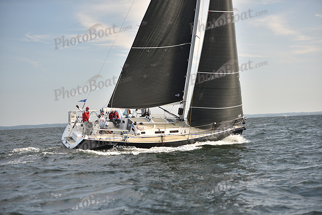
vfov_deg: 14.4
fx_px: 850
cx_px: 161
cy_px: 108
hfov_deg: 21.5
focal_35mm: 95
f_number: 2.8
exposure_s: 1/800
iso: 250
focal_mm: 95
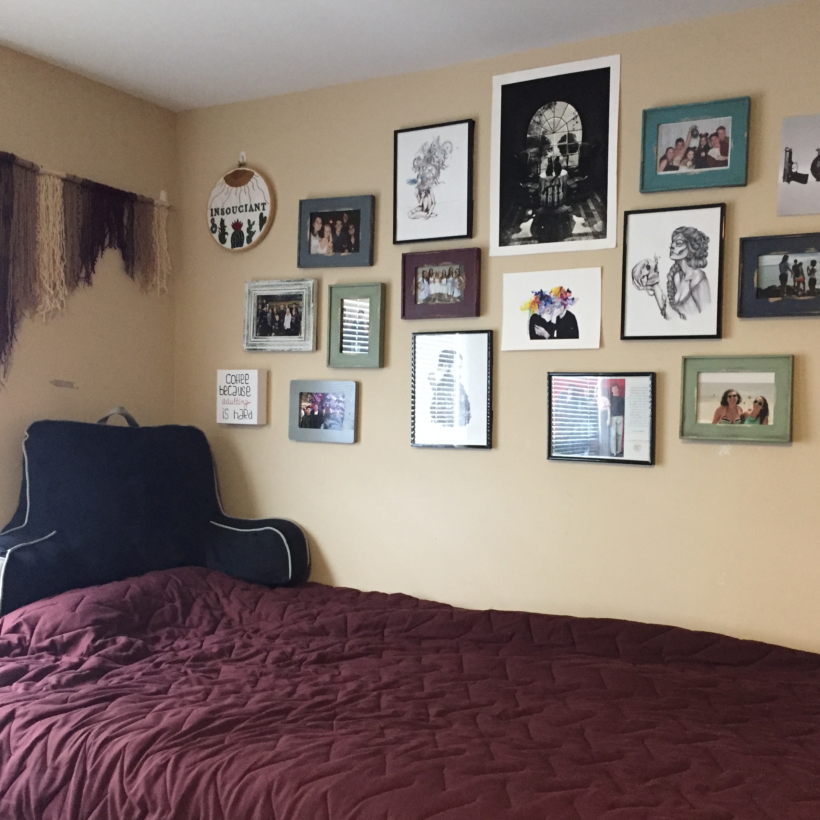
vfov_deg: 47.2
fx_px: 938
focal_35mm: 35
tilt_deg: +0.5
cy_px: 412
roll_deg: -0.8
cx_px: 487
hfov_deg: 47.0
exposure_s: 1/15
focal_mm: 4.15
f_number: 2.2
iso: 250
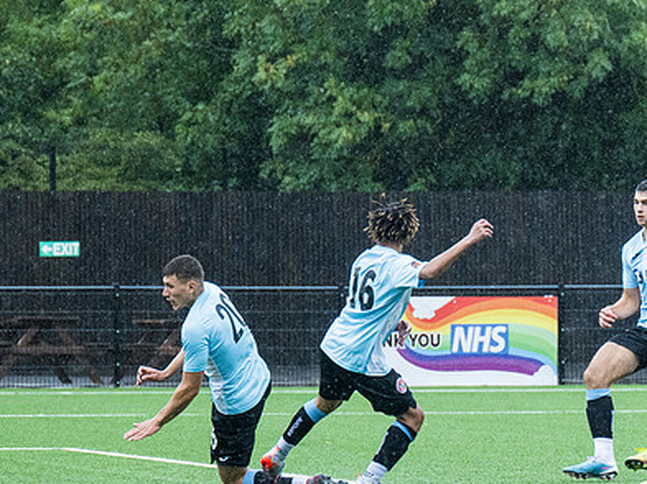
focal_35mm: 312
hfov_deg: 6.3
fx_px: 5826
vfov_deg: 4.8
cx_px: 630
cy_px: 243
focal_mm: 99
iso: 1000
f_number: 4
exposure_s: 1/1600
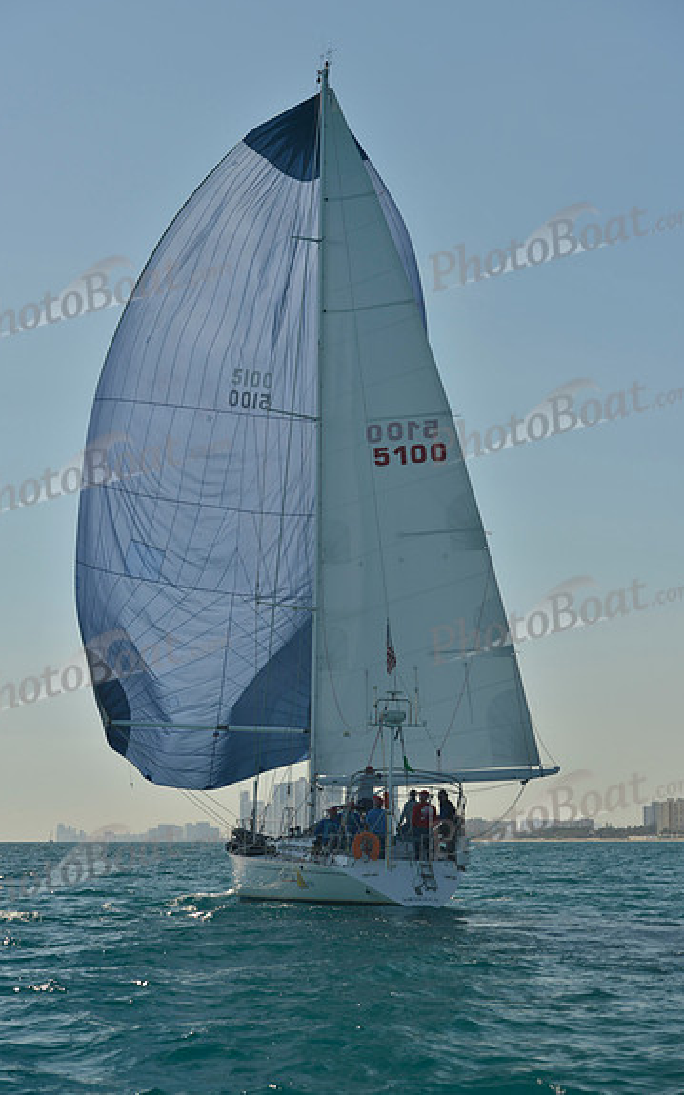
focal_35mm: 72
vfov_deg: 28.6
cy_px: 545
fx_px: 2149
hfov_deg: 18.1
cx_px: 331
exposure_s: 1/800
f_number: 7.1
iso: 200
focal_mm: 70
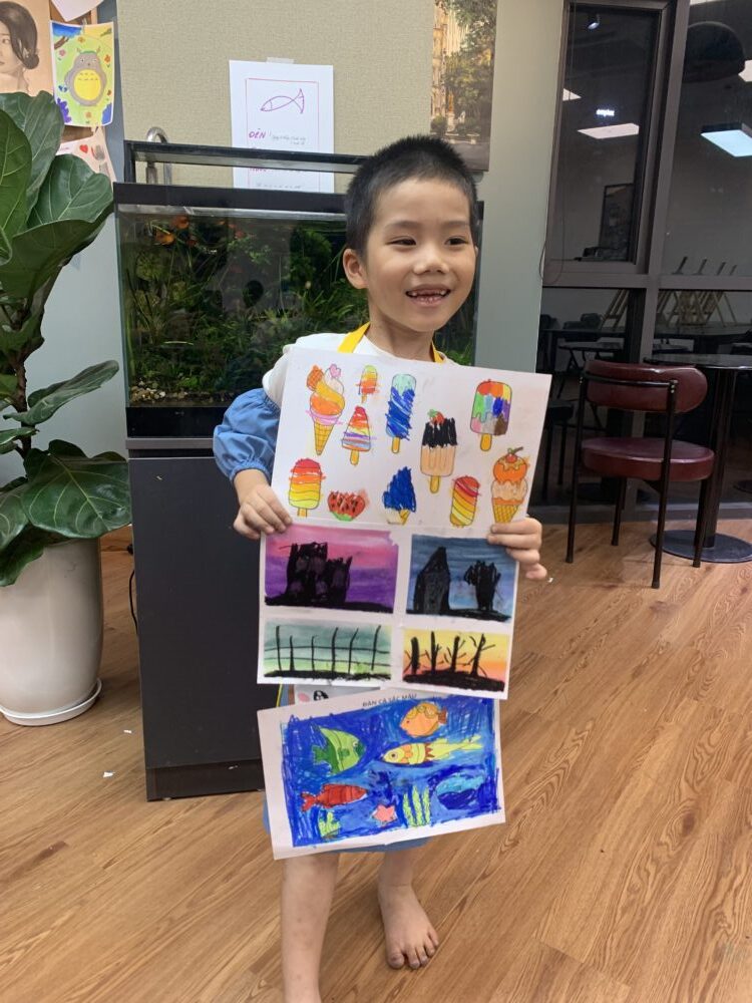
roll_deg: -1.8
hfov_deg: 53.1
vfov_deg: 67.3
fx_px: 753
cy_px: 502
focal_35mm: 26
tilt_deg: -15.2
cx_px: 376
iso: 100
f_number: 1.8
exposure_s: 1/85
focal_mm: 4.25
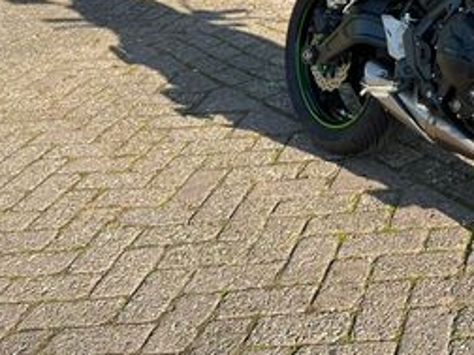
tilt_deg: -18.8
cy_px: 19
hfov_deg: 27.6
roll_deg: +1.6
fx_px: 835
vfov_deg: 23.2
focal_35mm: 61
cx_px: 579
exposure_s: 1/1241
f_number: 1.78
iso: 80
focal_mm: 6.86
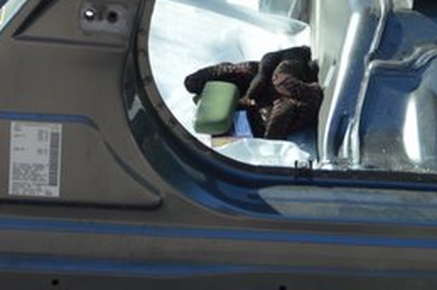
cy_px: -255
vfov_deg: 7.9
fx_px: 2013
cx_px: 44
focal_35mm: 166
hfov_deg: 12.3
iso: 100
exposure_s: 1/160
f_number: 6.3
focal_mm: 28
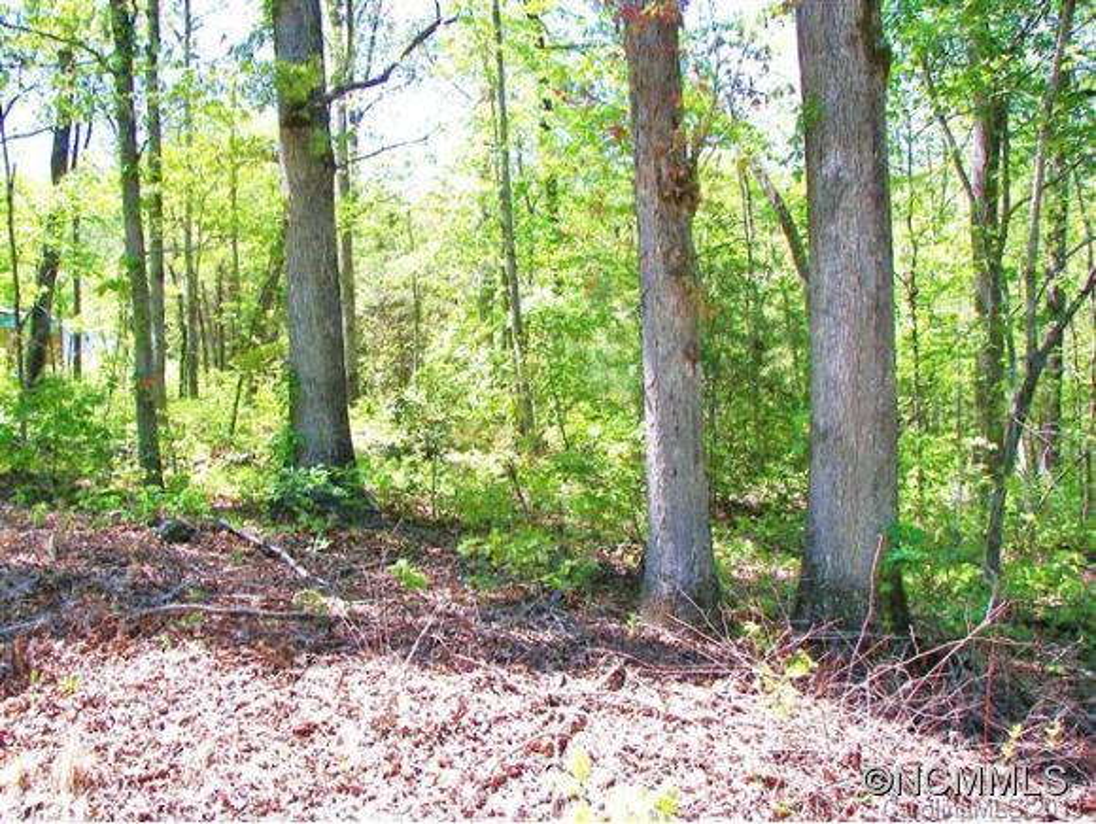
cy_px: 412
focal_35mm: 36
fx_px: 1141
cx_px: 548
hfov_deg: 51.3
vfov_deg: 39.7
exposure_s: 1/200
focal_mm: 6
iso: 50
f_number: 2.8
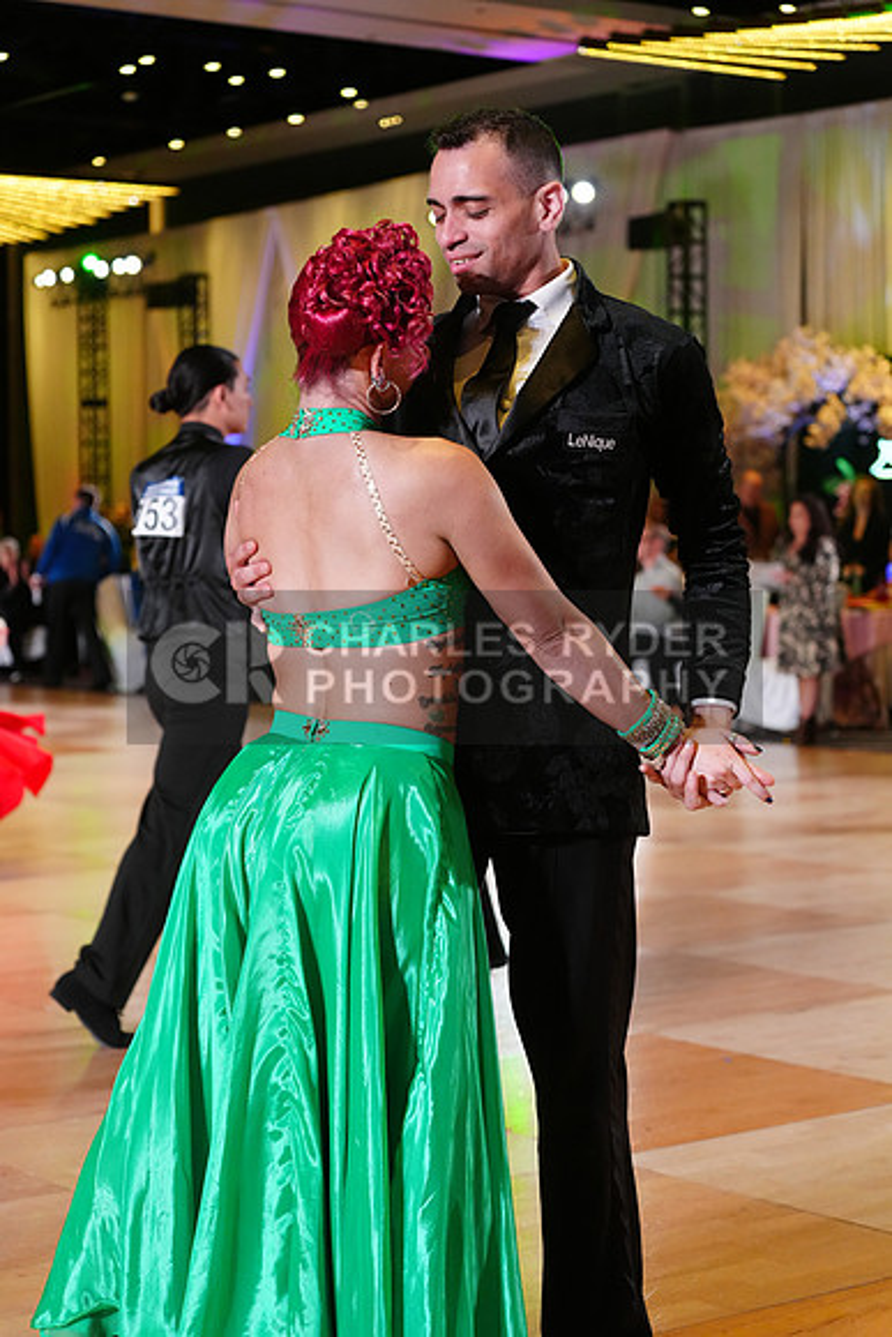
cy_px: 668
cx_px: 446
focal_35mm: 70
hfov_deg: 19.5
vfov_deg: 28.8
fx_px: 2600
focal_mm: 70
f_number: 4
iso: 3200
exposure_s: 1/400
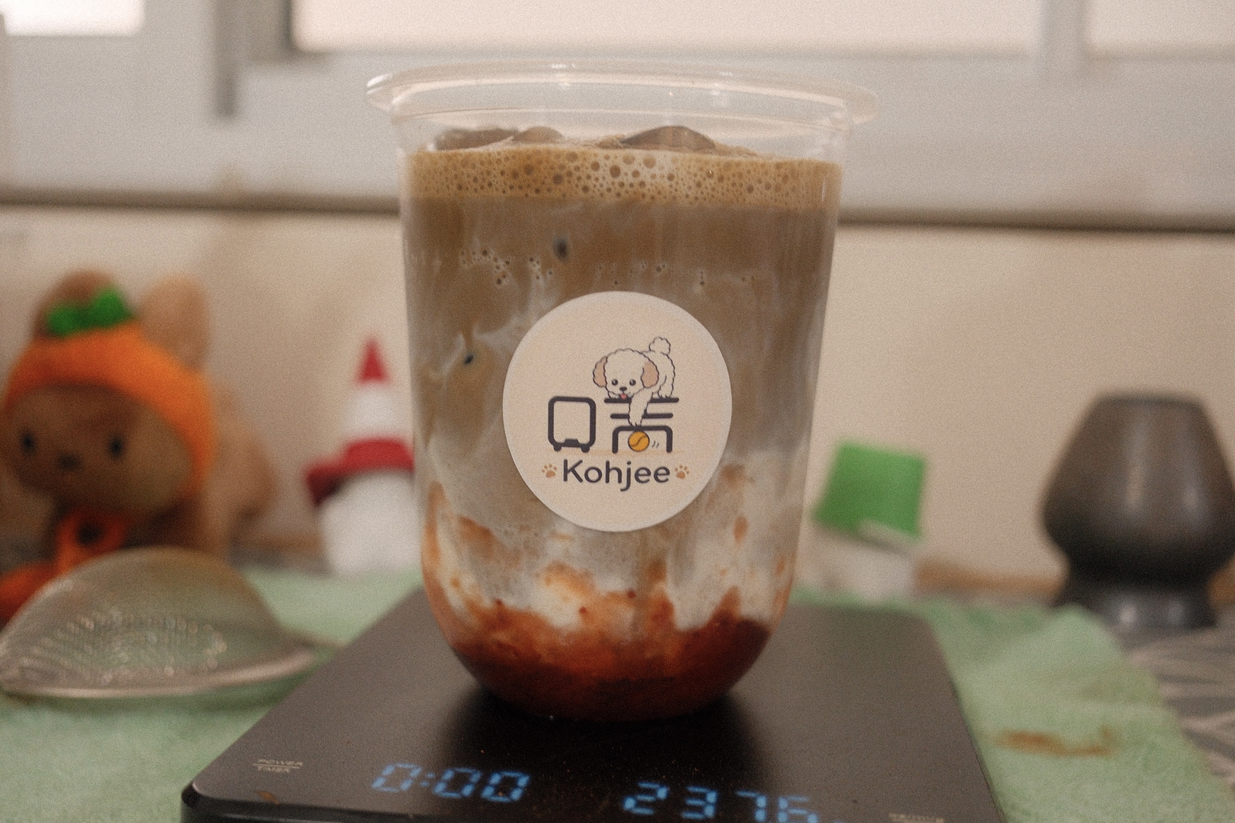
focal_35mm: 35
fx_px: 1201
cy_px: 412
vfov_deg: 37.8
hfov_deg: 54.4
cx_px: 618
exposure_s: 1/40
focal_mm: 23
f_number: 2.8
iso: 1250
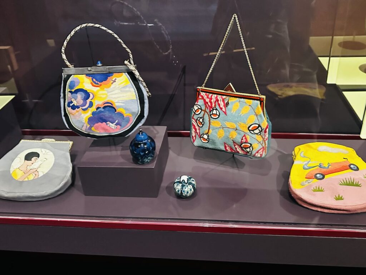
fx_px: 254
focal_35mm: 24
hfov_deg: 71.6
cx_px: 183
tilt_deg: -28.3
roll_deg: +2.4
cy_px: 138
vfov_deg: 56.9
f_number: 1.78
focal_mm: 6.86
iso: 1000
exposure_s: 1/40
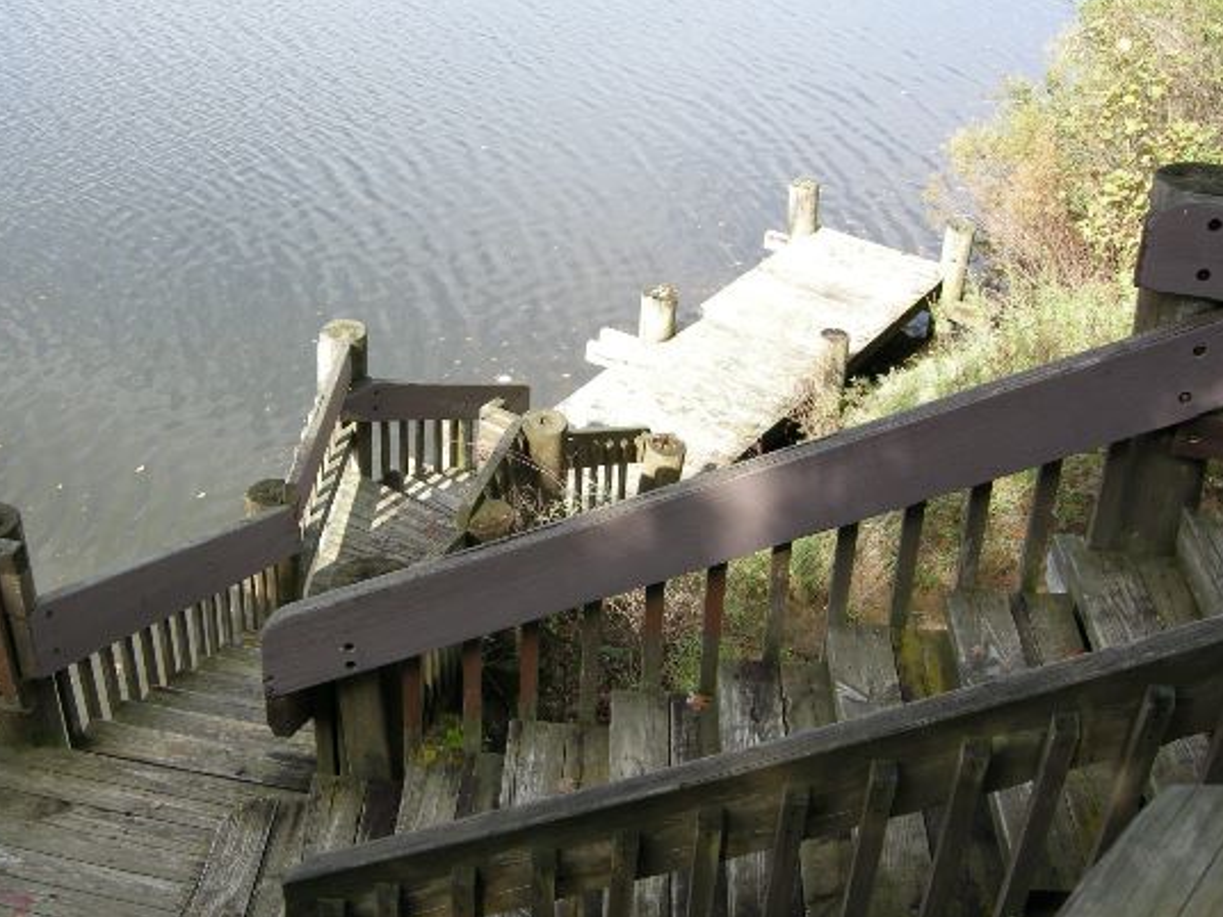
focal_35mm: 43
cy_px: 502
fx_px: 1519
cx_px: 536
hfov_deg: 43.8
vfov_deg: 33.6
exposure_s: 1/98.1
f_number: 3.8
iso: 64
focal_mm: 7.5
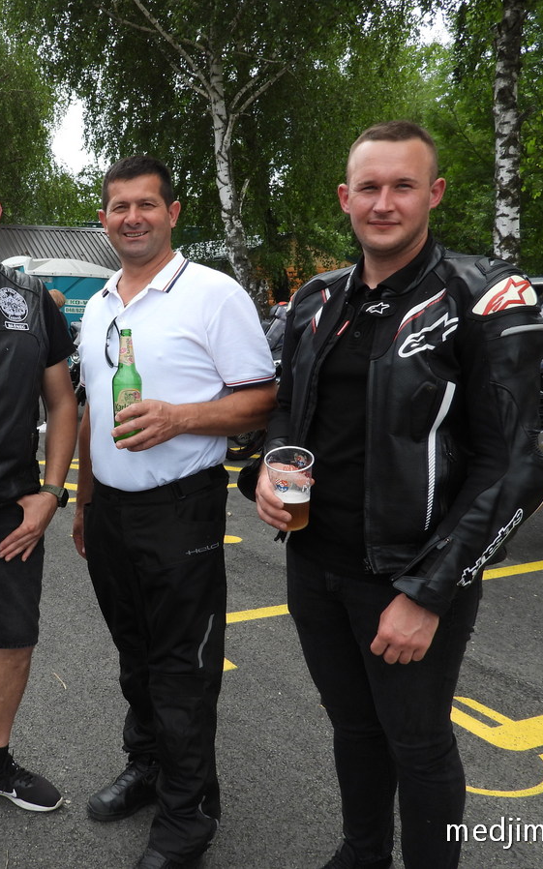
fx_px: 805
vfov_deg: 56.7
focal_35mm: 34
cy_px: 434
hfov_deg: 35.5
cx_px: 78
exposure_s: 1/800
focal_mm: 4.3
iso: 100
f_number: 2.8
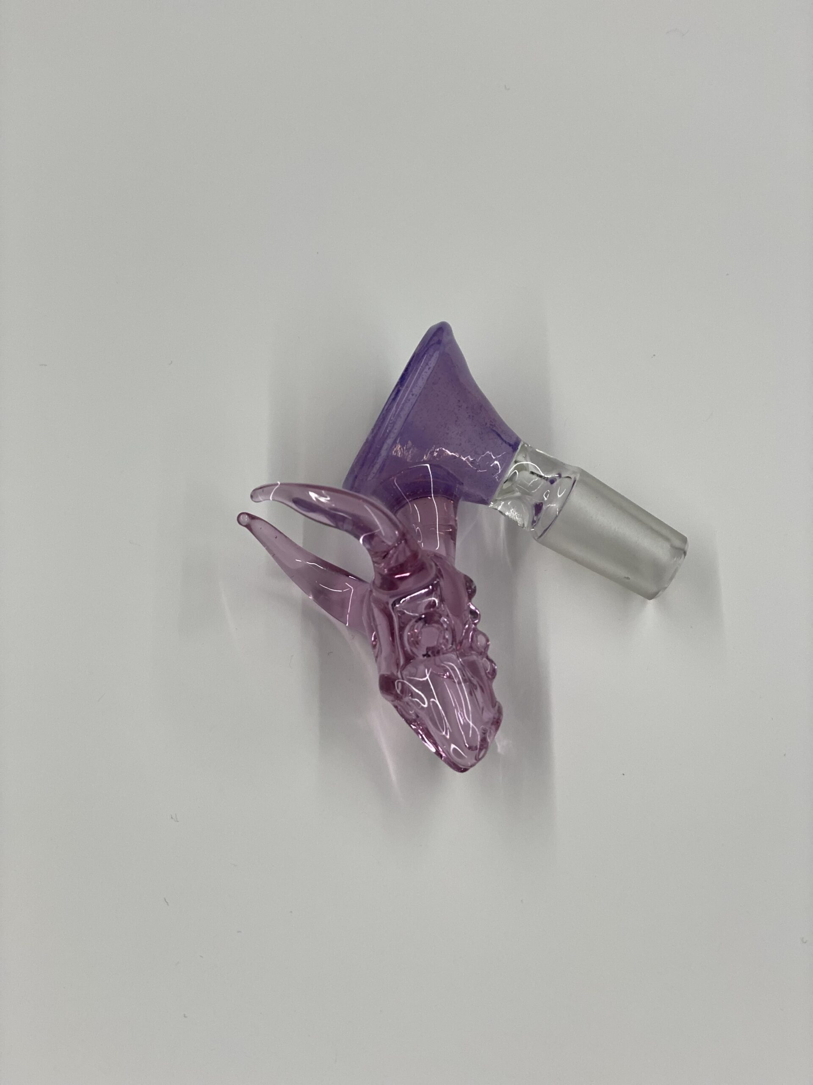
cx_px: 406
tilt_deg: -63.1
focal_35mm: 52
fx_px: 1628
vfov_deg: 36.8
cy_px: 542
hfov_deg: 28.0
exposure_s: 1/120
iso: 50
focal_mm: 6
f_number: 2
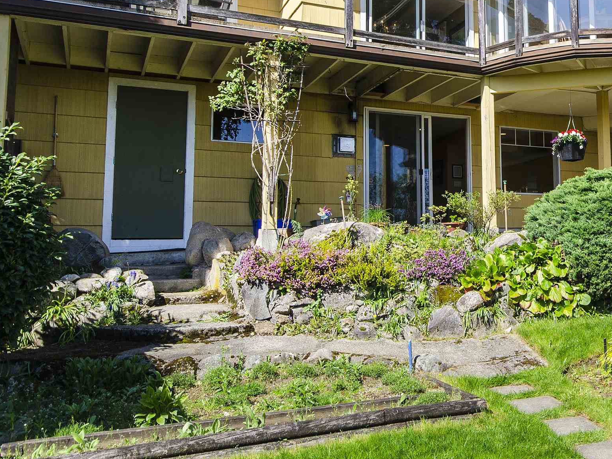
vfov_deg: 35.1
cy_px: 112
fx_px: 707
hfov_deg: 42.2
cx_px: 572
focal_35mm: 40
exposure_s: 1/125
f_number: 10
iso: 100
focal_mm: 14
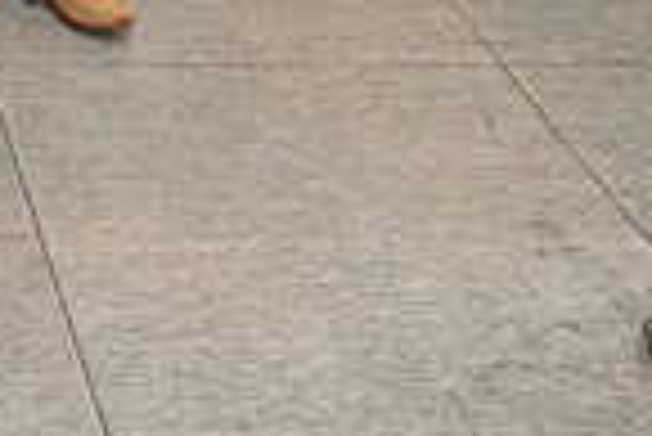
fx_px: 1740
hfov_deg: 19.1
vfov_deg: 12.9
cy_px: -353
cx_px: -274
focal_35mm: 96
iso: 800
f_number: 3.2
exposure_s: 1/160
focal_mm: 24
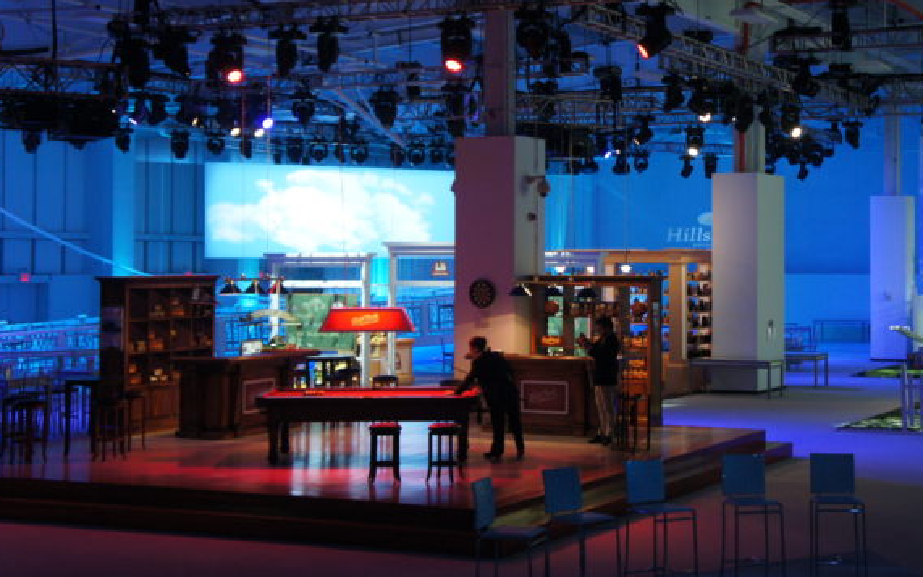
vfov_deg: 20.4
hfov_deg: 31.9
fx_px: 1602
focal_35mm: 64
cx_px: 596
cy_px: 217
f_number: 4.5
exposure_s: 1/50
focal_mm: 31
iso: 640
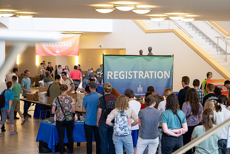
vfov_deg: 16.7
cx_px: 115
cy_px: 77
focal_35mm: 82
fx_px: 524
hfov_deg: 24.8
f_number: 2.8
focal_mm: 82
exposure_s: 1/250
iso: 800
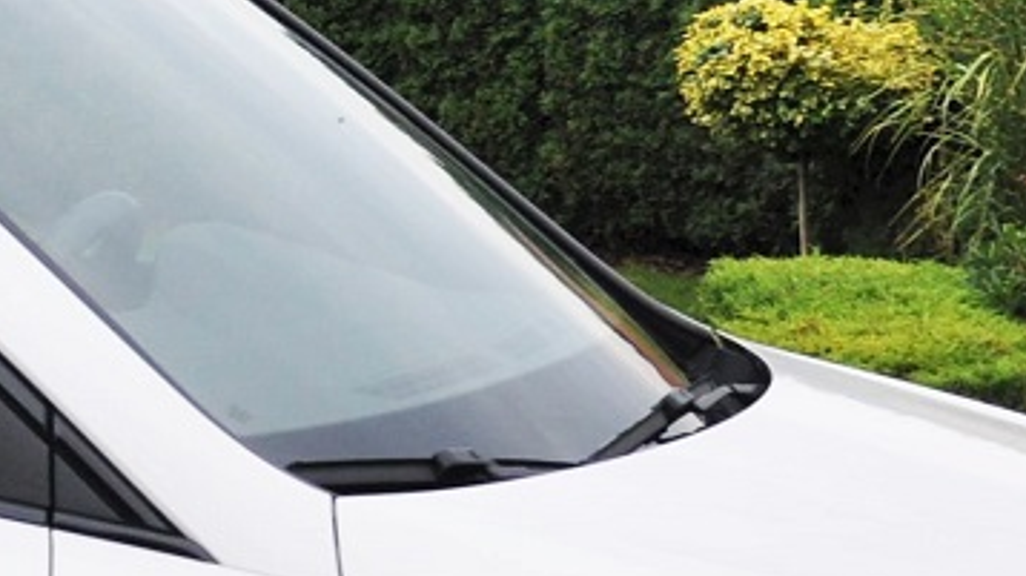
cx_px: -516
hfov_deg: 10.4
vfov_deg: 6.0
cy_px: 566
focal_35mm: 200
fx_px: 5439
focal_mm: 24
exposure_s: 1/125
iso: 250
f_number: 5.6
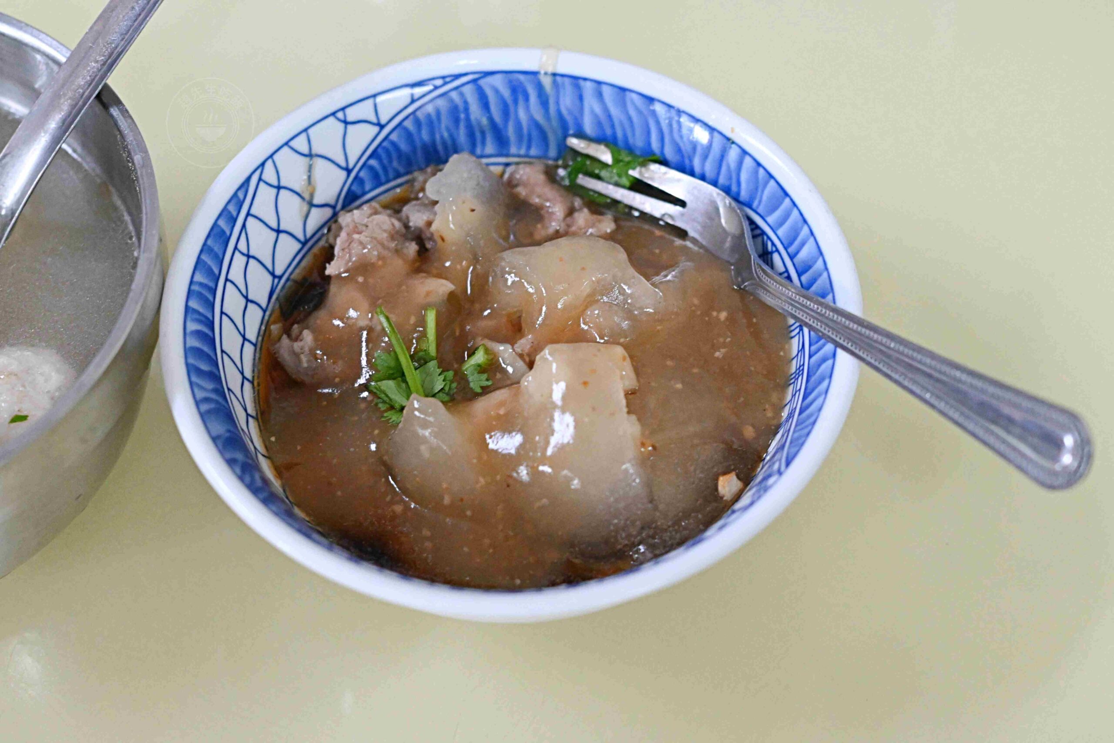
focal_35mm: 75
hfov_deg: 27.0
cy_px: 372
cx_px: 557
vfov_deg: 18.2
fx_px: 2321
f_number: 3.2
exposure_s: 1/200
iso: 4000
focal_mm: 50
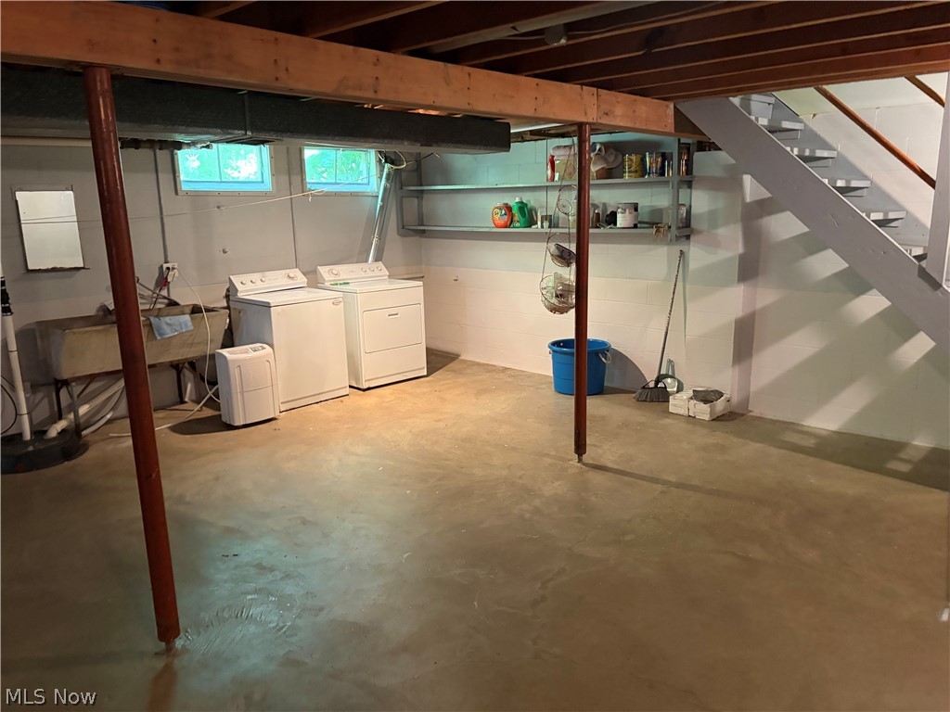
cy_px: 356
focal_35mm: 26
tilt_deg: -12.0
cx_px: 475
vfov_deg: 53.1
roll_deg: +1.4
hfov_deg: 67.3
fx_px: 714
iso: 500
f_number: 1.6
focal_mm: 5.96
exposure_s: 1/40
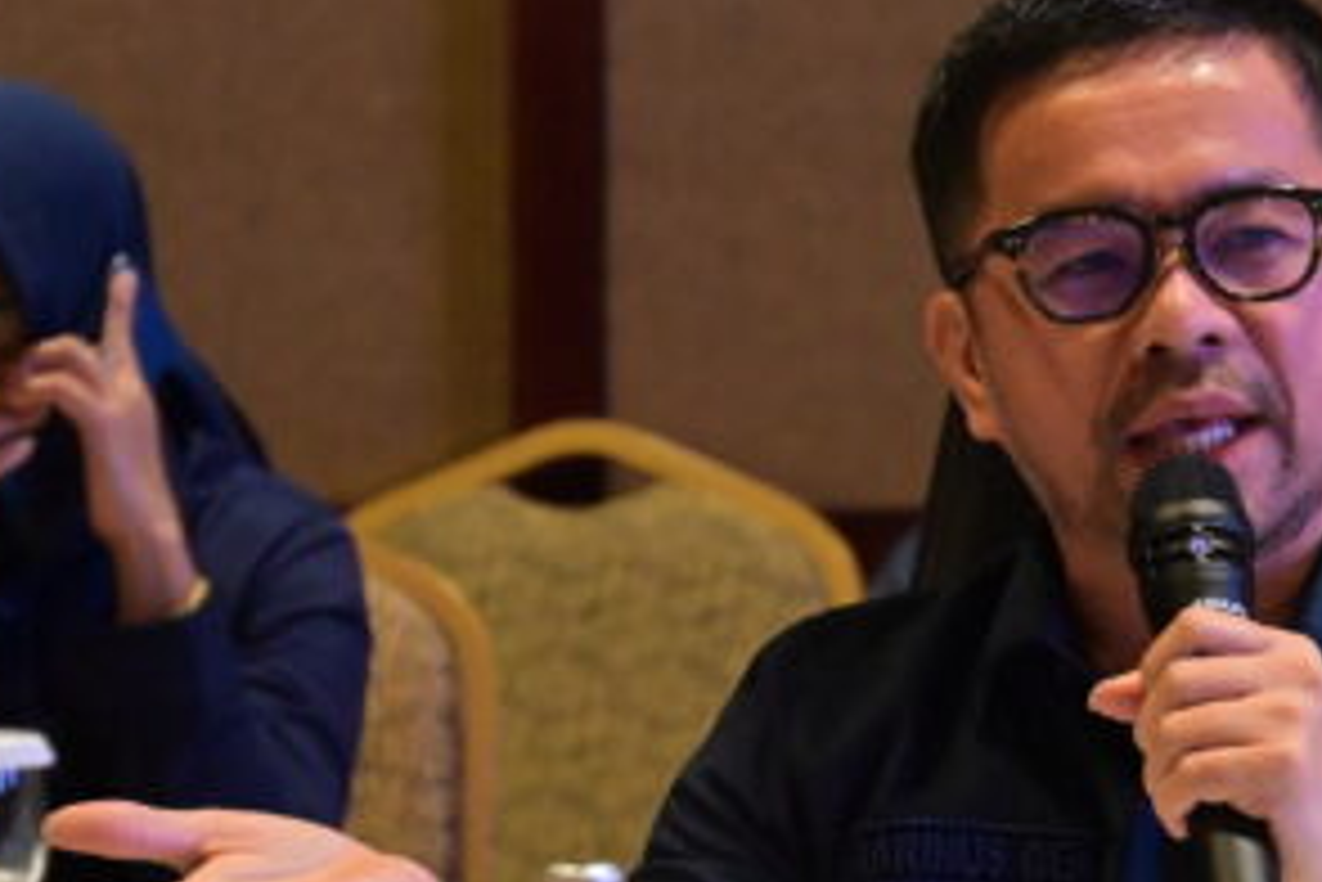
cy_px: 709
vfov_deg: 4.0
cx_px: 1228
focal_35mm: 340
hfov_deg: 6.0
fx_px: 12485
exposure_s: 1/50
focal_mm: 130
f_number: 6.3
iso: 8000
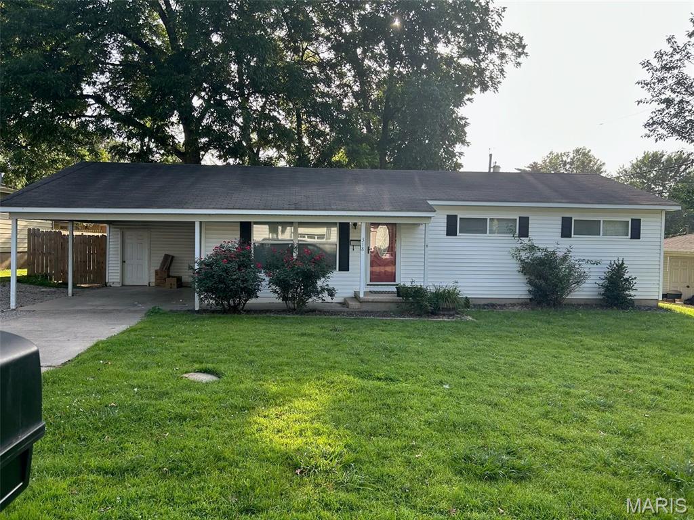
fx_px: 521
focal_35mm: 26
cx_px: 347
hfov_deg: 67.3
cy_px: 260
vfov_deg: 53.1
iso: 50
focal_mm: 5.7
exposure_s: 1/650
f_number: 1.5
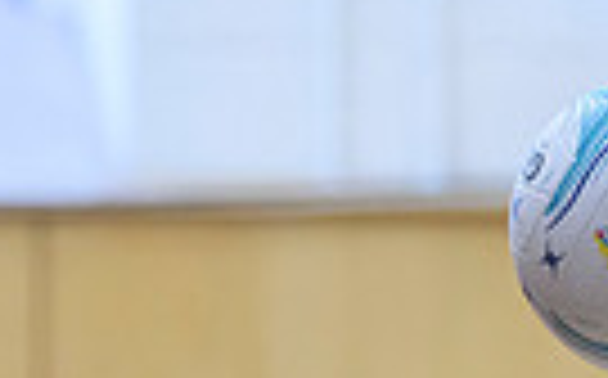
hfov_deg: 2.7
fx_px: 12925
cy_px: 867
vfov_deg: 1.7
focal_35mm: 781
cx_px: 359
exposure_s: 1/1000
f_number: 3.2
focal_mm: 140
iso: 4000
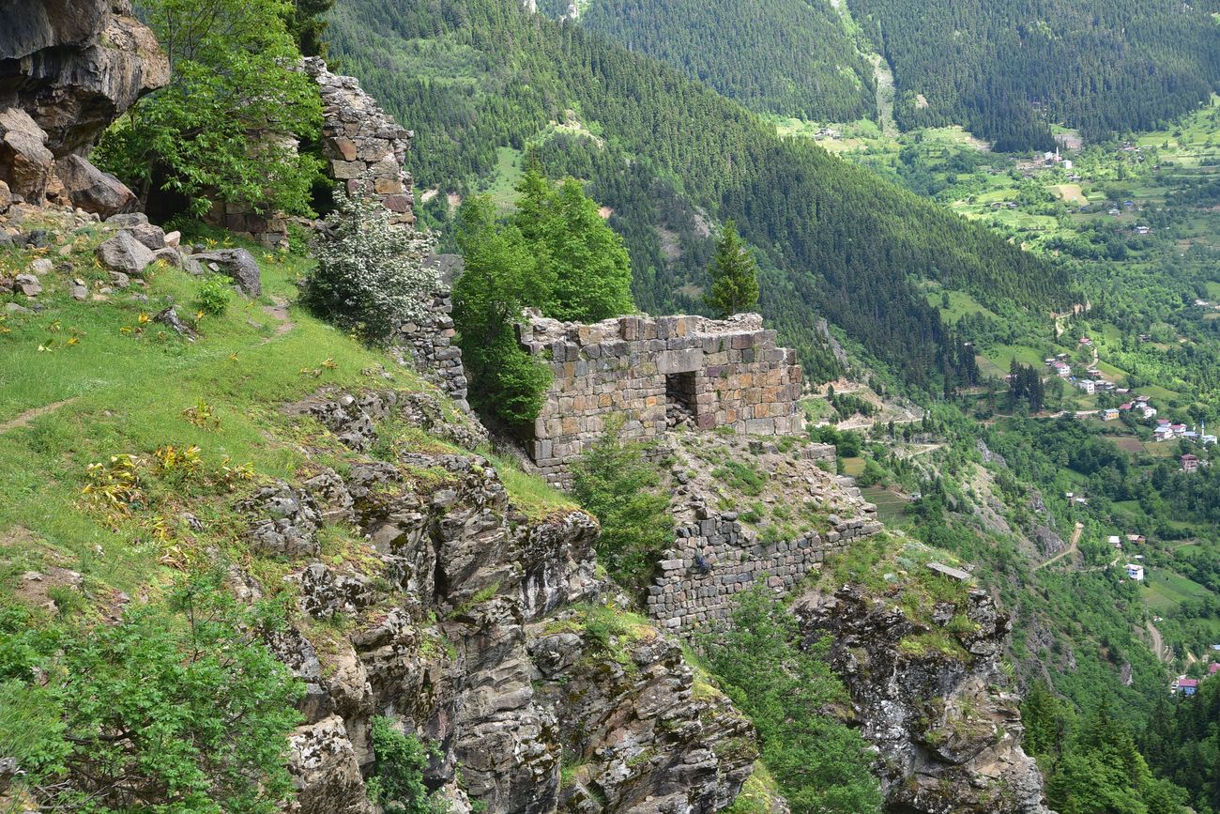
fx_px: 1695
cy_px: 407
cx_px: 610
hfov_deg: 39.6
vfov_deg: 27.0
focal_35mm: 50
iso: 160
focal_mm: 50
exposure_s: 1/125
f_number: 8
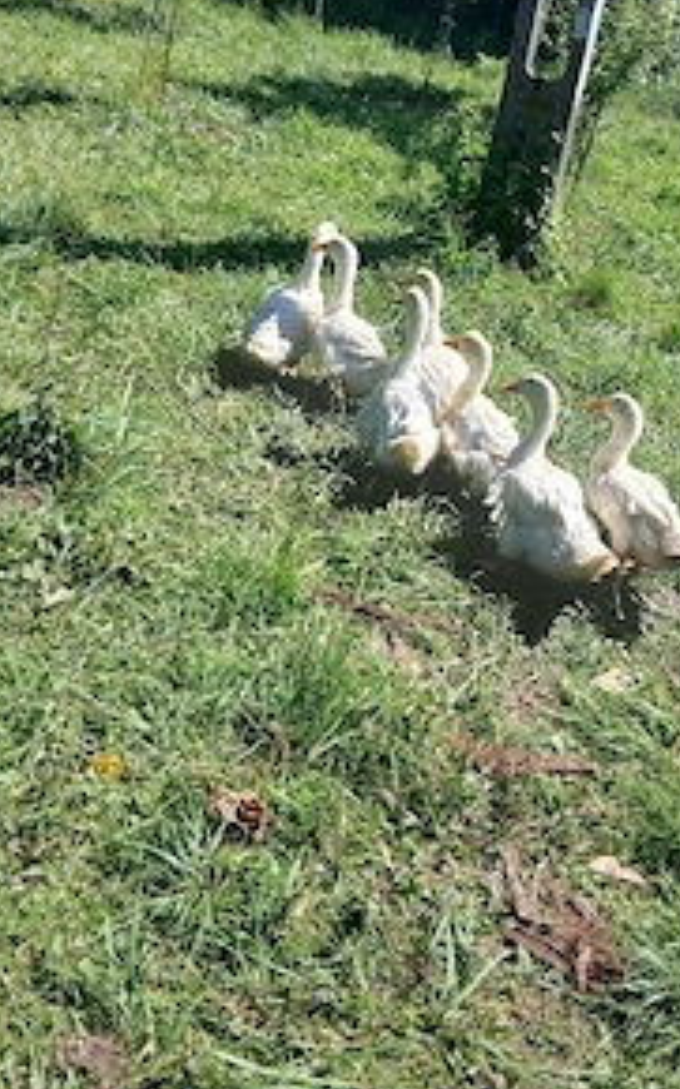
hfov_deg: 33.5
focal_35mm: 38
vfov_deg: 51.3
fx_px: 1128
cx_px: 394
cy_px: 454
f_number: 1.8
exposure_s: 1/417
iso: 20
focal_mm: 3.98
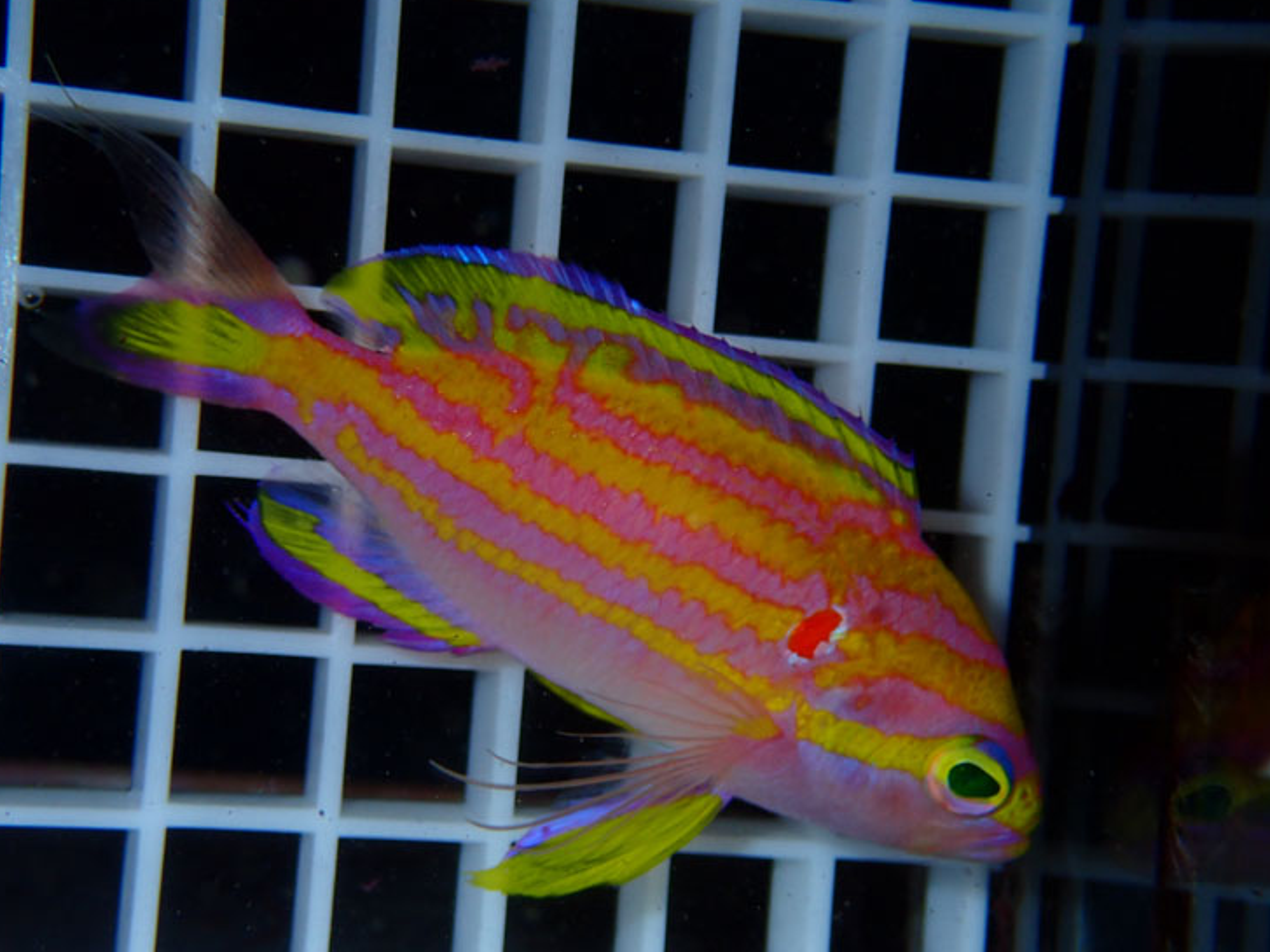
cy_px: 498
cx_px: 592
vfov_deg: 26.5
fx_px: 2018
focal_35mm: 55
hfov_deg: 34.9
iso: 200
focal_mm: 9.01
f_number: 4.5
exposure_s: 1/100
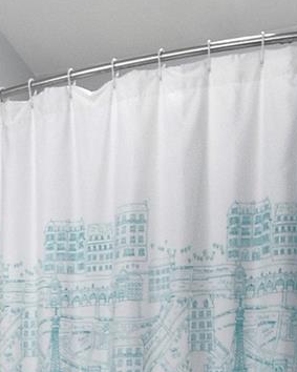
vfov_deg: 27.2
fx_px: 671
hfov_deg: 21.9
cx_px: -111
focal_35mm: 61
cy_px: 450
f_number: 22
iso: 400
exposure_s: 1/80
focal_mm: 10
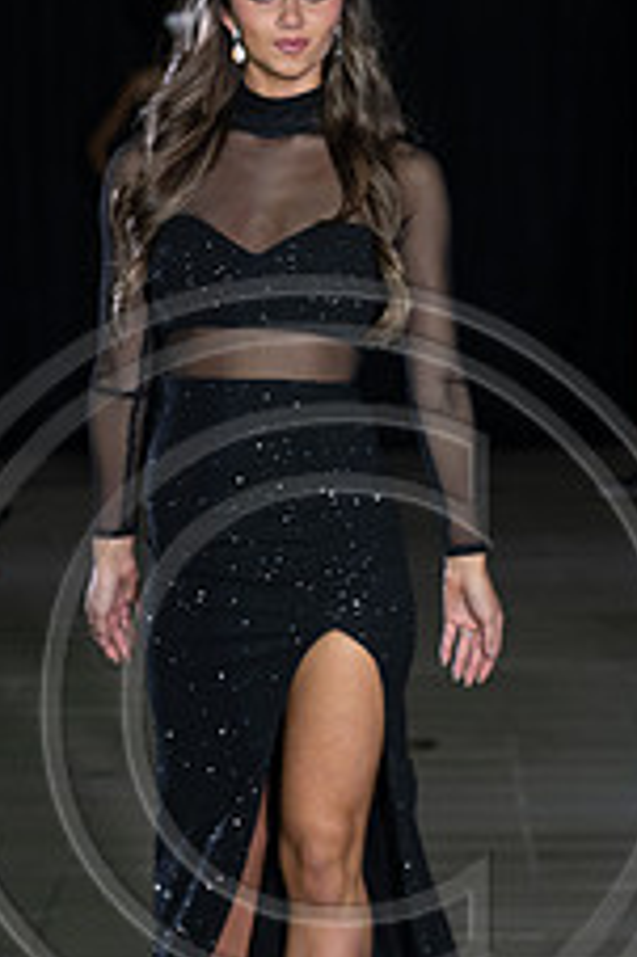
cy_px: 696
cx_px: 308
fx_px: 5901
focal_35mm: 222
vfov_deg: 9.3
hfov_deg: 6.2
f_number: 5.6
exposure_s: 1/160
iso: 1250
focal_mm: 112
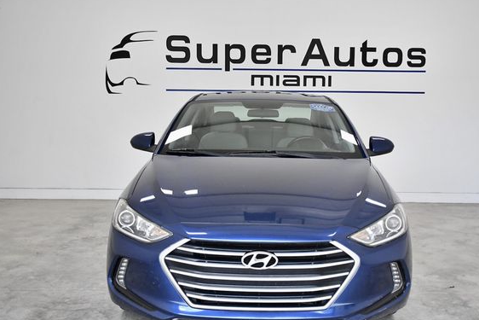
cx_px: 269
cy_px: 176
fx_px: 546
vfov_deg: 32.6
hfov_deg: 47.3
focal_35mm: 41
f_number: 4
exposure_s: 1/2500
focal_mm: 24
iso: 2500
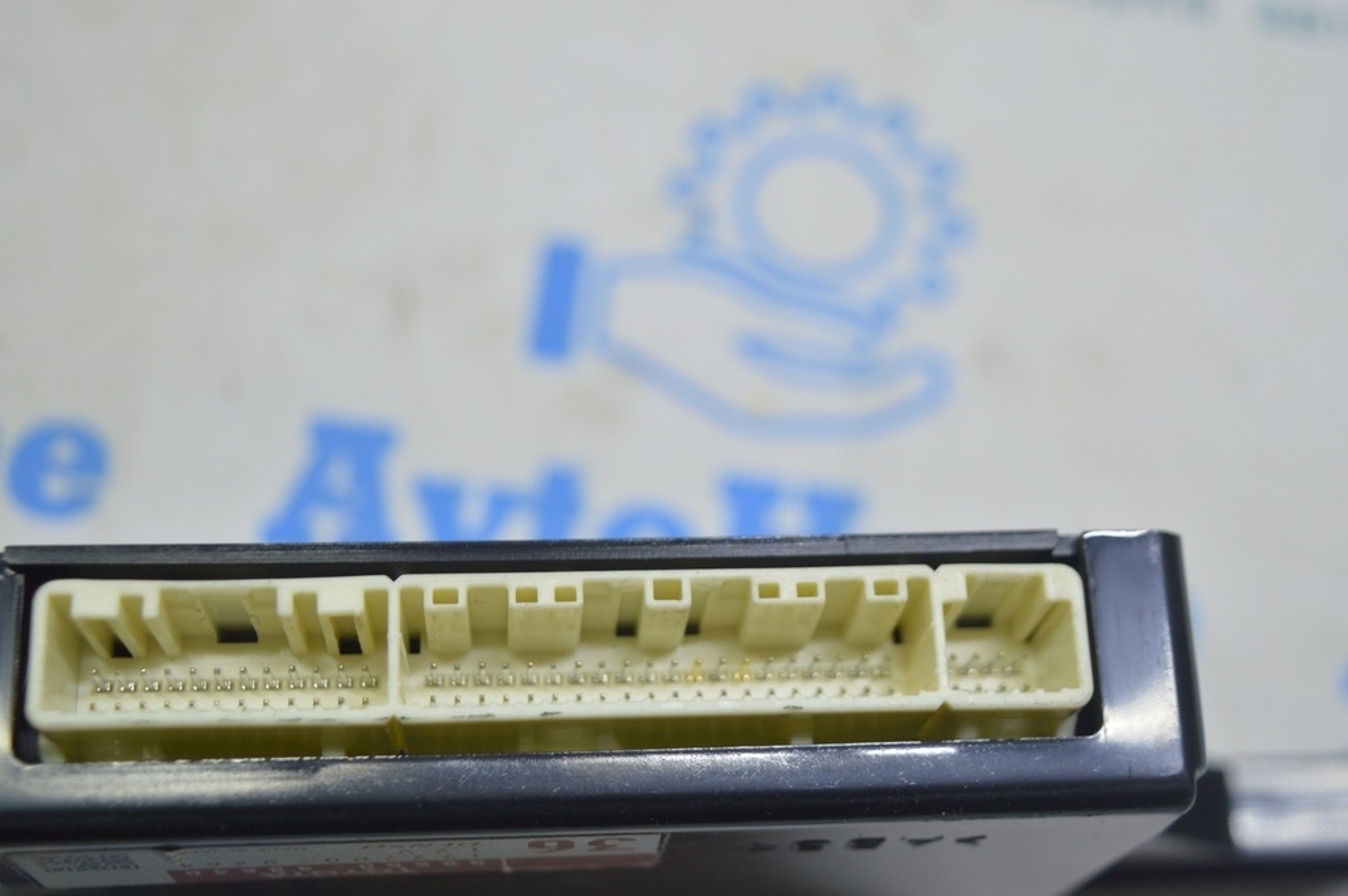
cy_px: 448
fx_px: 2245
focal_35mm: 60
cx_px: 674
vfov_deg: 22.6
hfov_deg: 33.4
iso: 400
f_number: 5
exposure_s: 1/40
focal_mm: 40
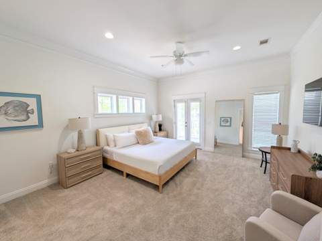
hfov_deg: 110.5
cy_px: 120
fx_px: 112
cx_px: 161
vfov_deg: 94.5
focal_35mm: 12
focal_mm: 2.02
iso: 53
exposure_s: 1/120
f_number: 1.7
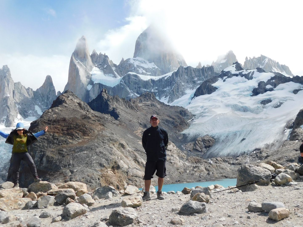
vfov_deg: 39.7
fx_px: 315
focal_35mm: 36
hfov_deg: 51.4
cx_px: 152
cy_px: 114
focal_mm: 6.3
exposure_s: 1/400
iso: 125
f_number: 7
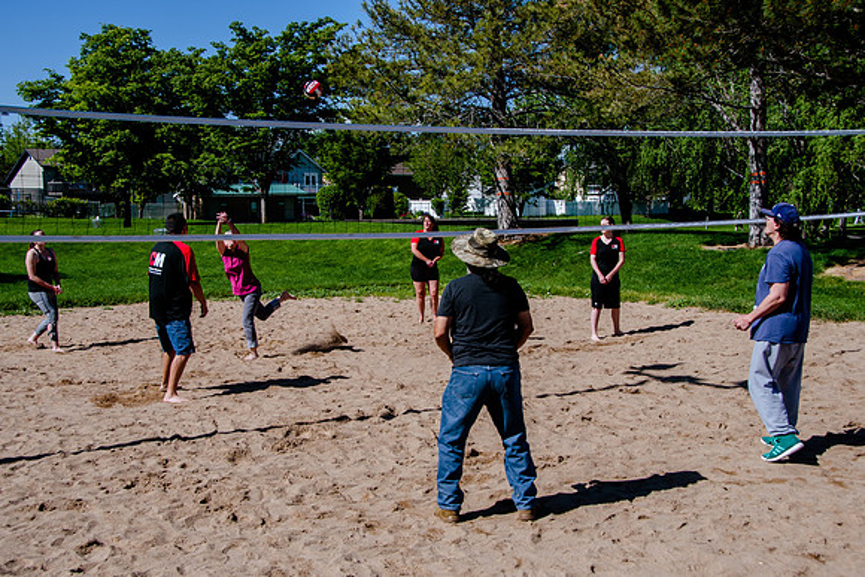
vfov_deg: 29.0
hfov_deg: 42.3
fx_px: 1118
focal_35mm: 46
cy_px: 288
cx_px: 432
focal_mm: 31
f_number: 8
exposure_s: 1/640
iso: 160
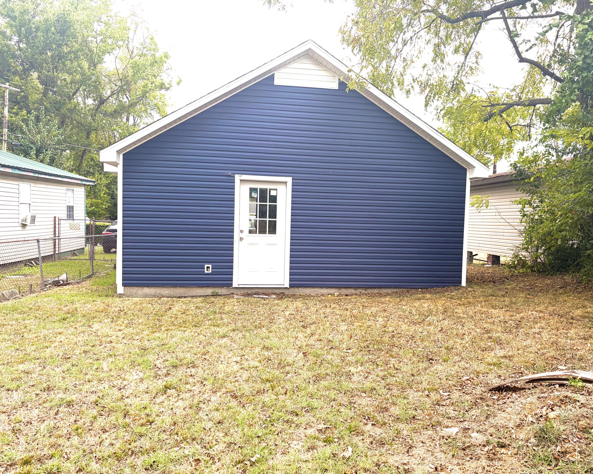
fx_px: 491
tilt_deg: -1.4
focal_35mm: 28
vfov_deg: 51.5
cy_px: 236
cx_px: 315
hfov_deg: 62.2
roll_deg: -0.9
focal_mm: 5.96
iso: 64
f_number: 1.6
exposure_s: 1/629
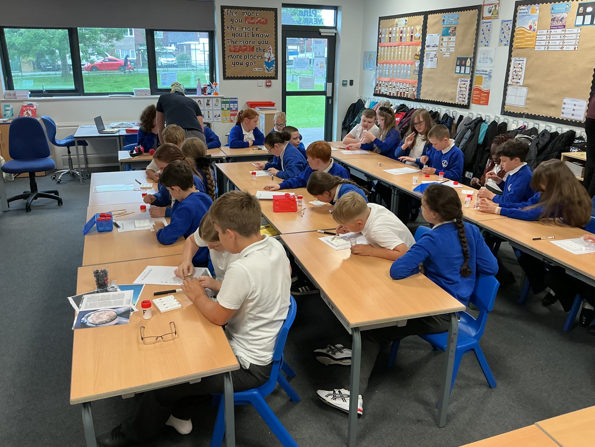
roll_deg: -0.5
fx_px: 498
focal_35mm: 29
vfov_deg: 48.2
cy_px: 224
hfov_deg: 61.7
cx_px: 298
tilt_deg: -18.9
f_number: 1.8
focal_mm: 3
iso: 100
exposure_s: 1/60
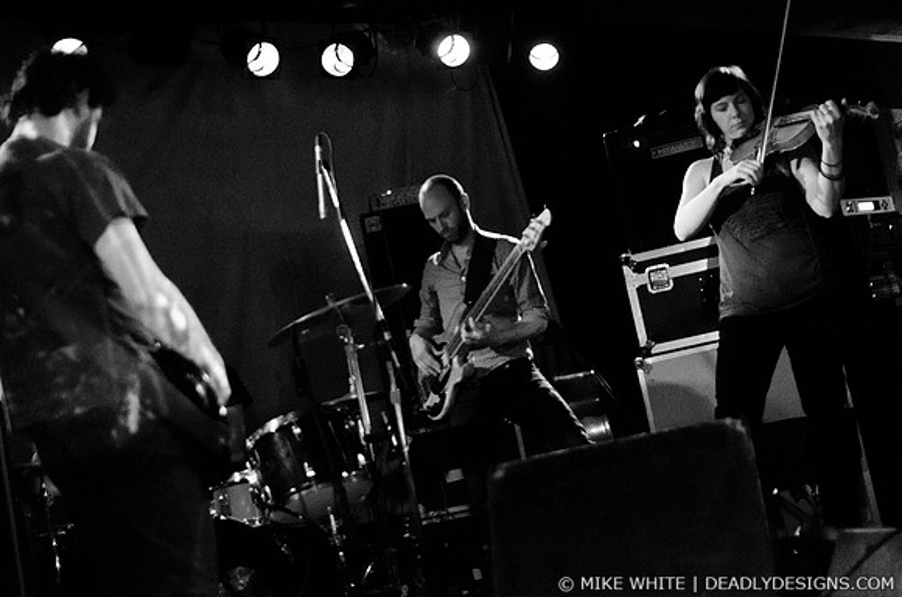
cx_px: 451
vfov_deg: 29.7
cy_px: 298
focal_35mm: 45
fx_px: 1125
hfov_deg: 43.7
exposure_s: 1/40
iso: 2000
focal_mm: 30
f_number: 1.4
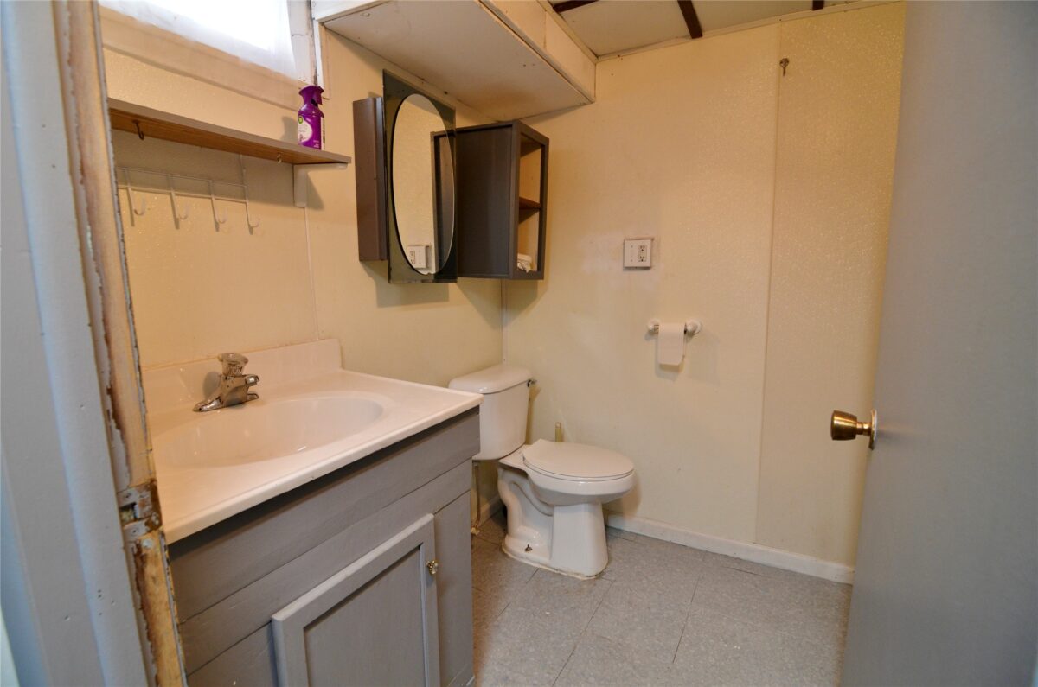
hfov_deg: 95.1
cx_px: 519
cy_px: 344
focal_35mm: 16
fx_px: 475
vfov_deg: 71.8
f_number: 4
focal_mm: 11
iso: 720
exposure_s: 1/60
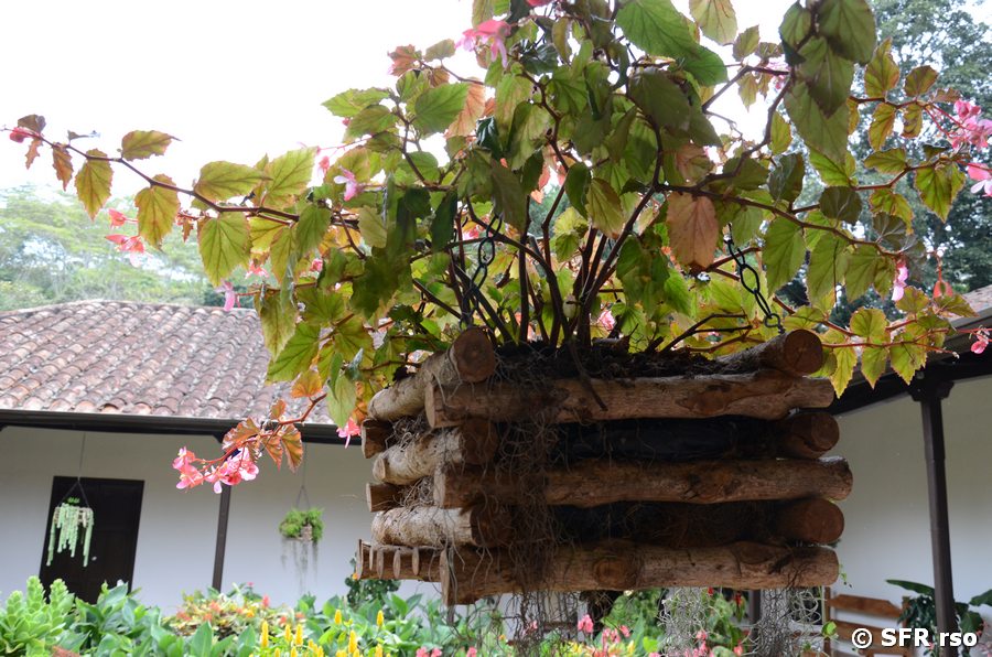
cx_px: 496
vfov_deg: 36.7
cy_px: 328
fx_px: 990
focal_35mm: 36
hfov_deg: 53.2
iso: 800
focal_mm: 24
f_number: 7.1
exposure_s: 1/200
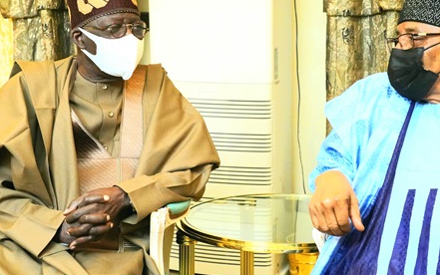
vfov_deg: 18.4
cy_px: 115
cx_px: 230
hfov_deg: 29.0
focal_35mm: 71
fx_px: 852
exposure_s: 1/250
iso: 10000
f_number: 6.3
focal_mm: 48
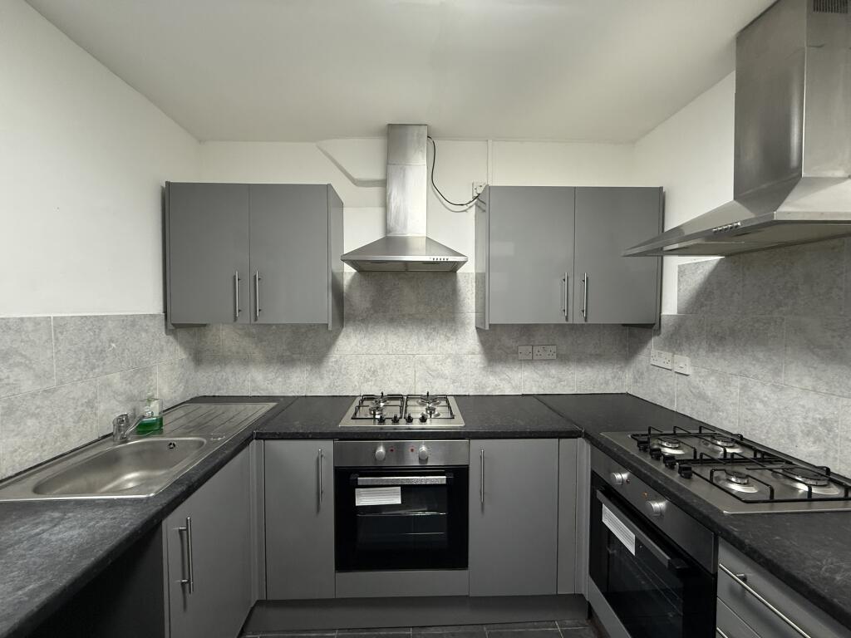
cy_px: 319
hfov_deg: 102.1
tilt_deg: -1.7
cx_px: 426
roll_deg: -0.3
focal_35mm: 14
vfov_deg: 85.7
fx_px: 344
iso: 320
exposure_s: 1/100
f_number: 2.2
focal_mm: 2.22
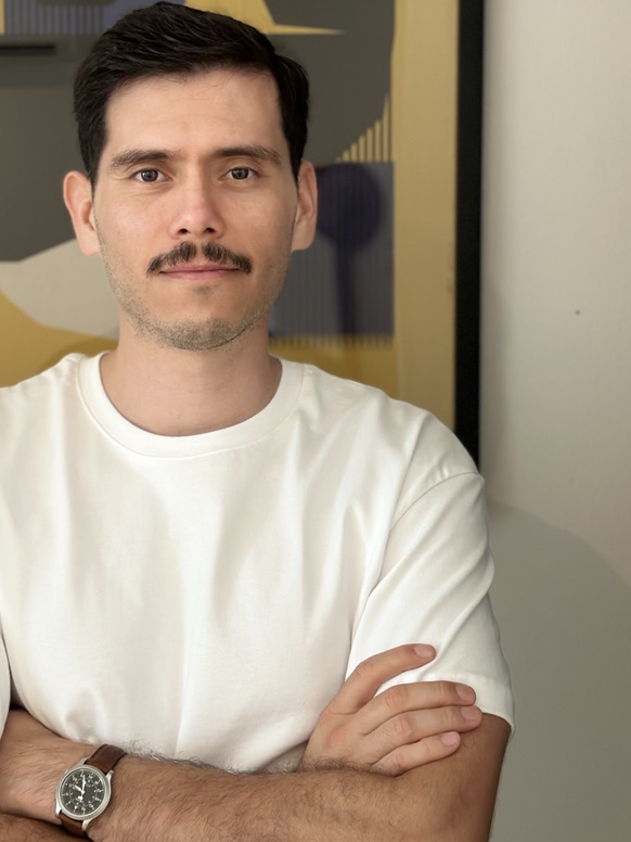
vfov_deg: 28.5
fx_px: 1653
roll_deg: +0.1
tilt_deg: -2.8
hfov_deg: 21.5
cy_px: 368
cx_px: 204
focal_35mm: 68
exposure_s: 1/40
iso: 320
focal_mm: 6.86
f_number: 1.78
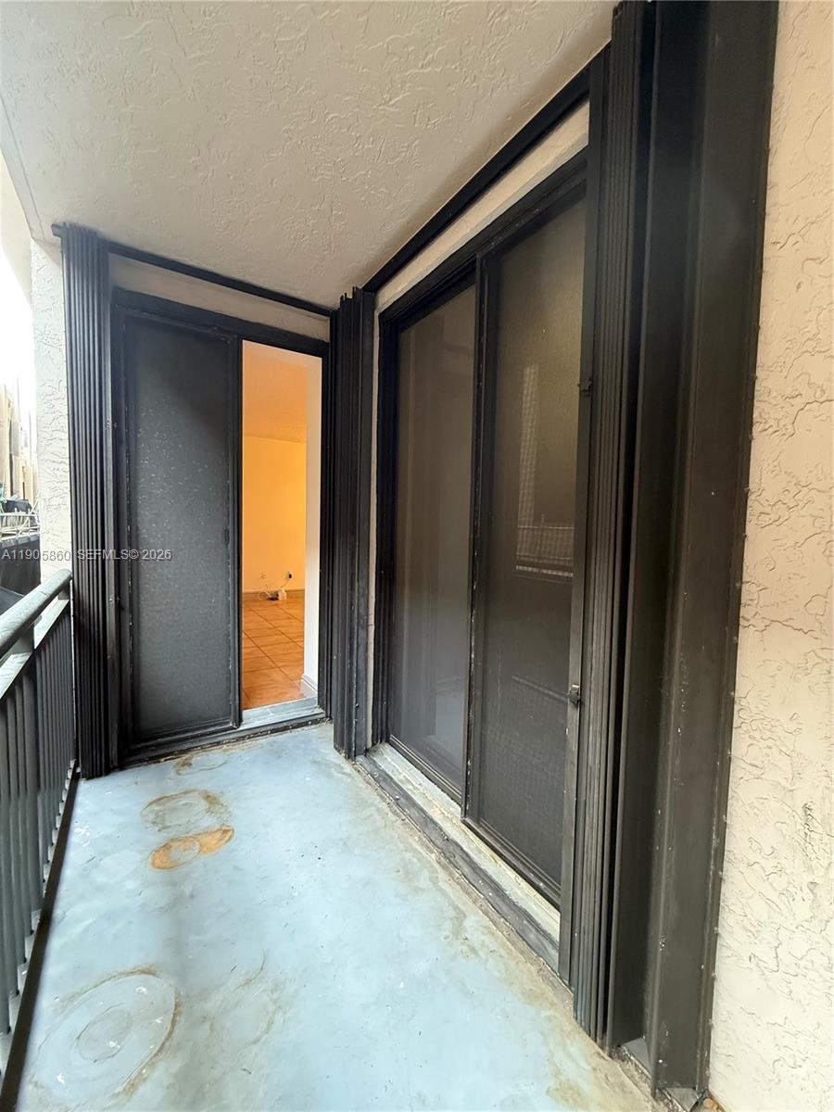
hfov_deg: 85.7
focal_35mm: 14
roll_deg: -2.0
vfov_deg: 102.1
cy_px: 556
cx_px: 417
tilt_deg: -3.3
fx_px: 450
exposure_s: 1/60
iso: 640
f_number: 2.2
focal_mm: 2.22
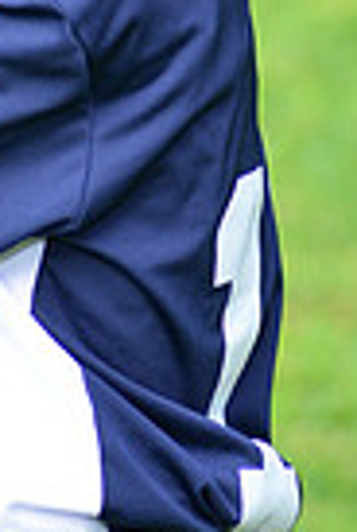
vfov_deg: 3.0
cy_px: -225
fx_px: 9990
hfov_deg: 2.0
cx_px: 72
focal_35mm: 675
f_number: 5.6
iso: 320
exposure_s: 1/200
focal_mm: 160
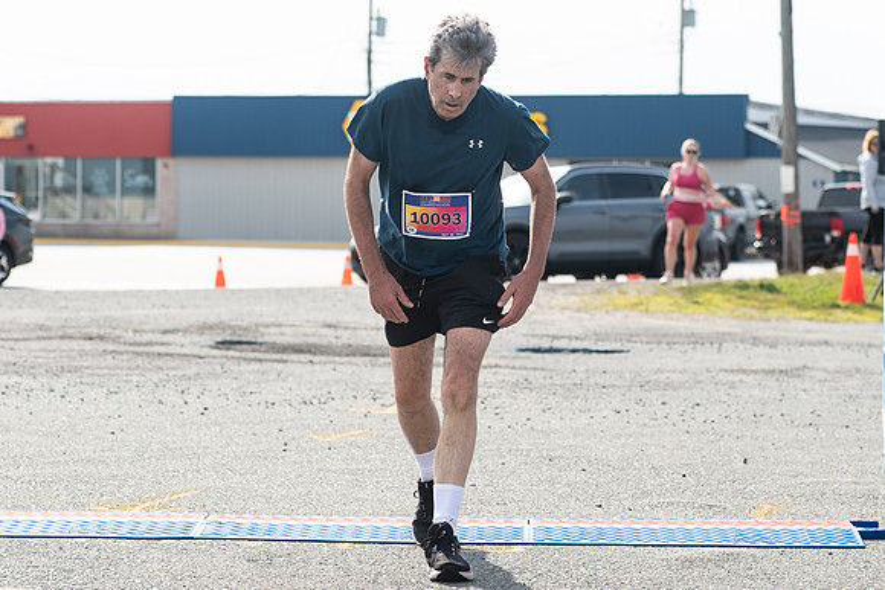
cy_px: 146
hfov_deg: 15.7
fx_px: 3213
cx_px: 442
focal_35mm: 131
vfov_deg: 10.5
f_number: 4.5
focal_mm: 78
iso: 250
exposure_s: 1/1600
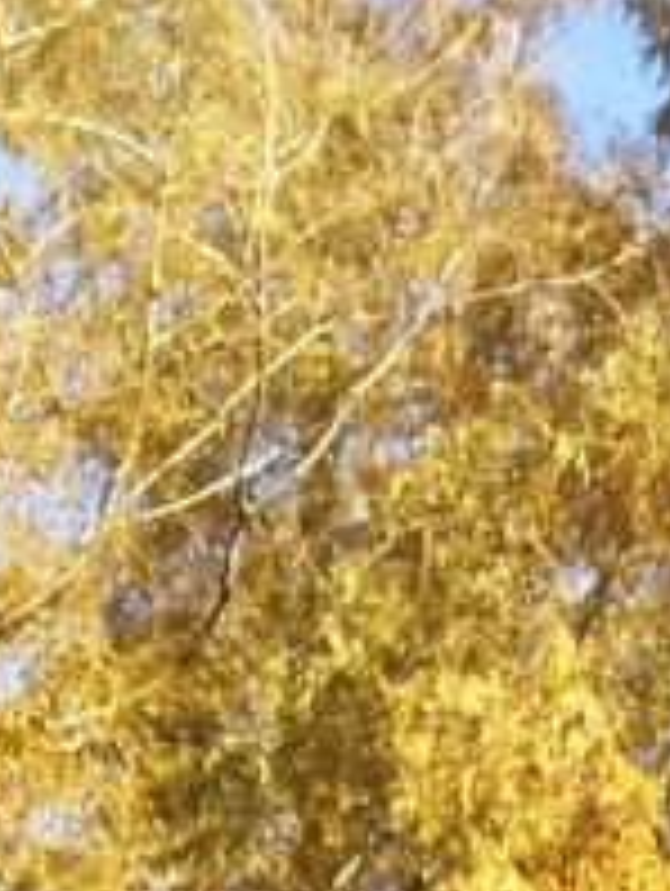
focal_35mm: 121
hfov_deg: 12.2
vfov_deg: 13.8
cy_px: 1791
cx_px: 639
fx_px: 3116
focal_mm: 4
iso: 25
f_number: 2.2
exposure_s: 1/260
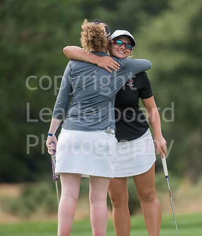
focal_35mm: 434
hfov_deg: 3.7
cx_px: 129
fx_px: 3120
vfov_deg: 4.3
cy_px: 115
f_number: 4
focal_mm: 300
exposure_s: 1/2000
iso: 400
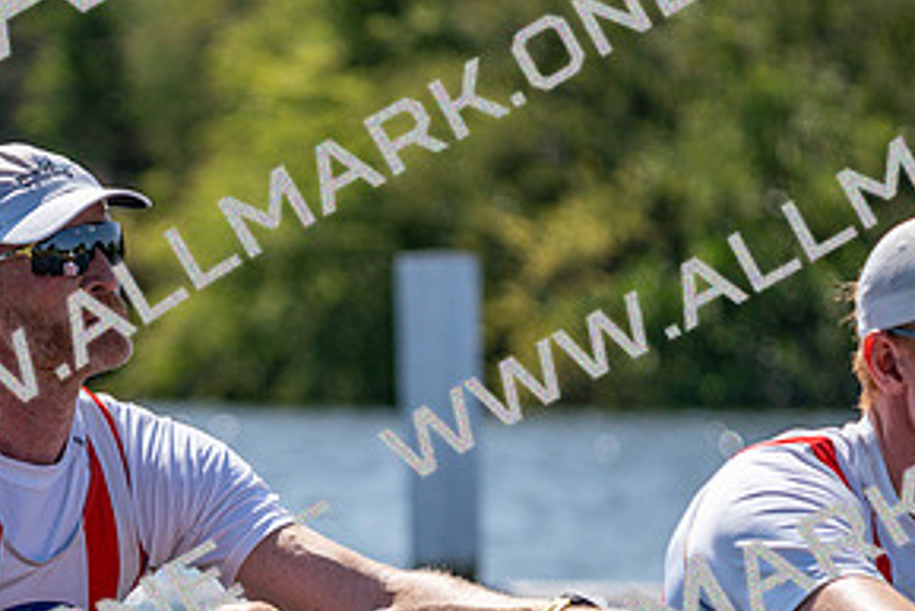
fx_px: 11570
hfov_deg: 4.5
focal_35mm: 455
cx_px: 149
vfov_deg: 3.0
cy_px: 530
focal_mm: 227
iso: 250
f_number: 5.6
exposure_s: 1/2000
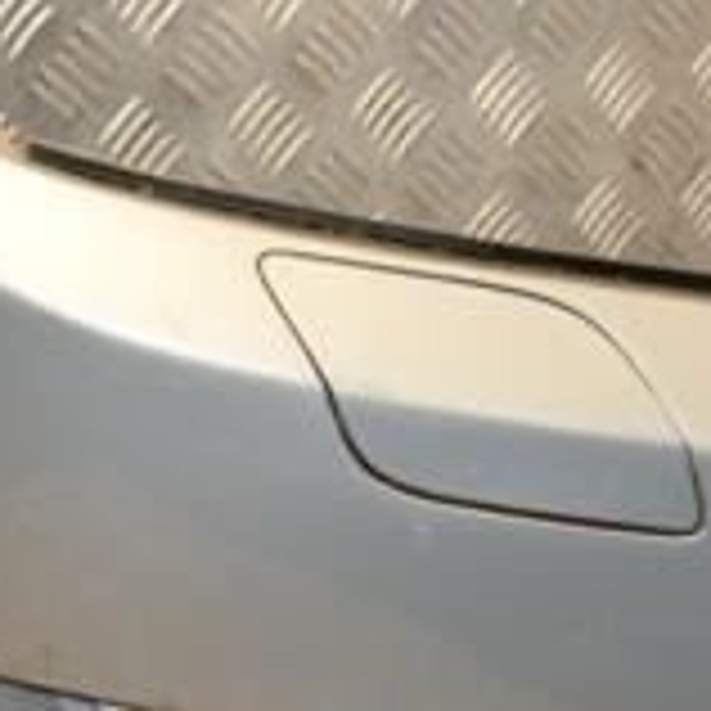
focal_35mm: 126
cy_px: 500
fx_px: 2928
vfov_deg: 13.8
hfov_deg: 13.8
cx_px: 243
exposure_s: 1/200
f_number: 7.1
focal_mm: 26
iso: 800
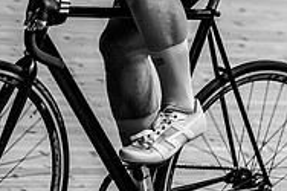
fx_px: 4429
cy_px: -27
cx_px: 78
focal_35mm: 556
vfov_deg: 2.5
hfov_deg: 3.7
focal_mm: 180
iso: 2500
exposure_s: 1/1000
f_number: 3.5
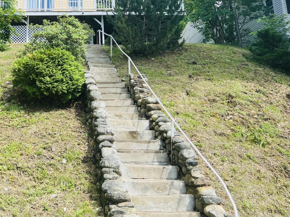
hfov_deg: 38.9
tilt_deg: +14.6
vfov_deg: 31.0
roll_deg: -1.5
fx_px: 385
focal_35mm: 46
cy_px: 58
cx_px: 40
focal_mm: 5.7
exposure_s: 1/1553
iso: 50
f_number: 1.5
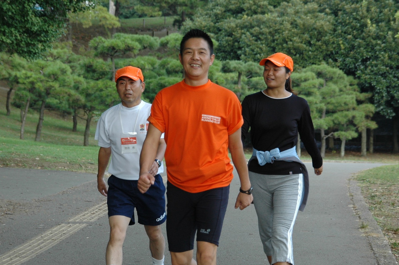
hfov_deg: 20.9
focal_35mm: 98
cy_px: 132
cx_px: 200
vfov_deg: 14.0
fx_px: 1079
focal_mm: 65
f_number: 5.3
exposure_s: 1/320
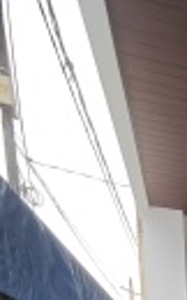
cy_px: 451
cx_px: 321
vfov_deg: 28.3
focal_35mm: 46
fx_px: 376
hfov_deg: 20.9
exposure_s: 1/100
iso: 100
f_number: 2.2
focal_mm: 2.16
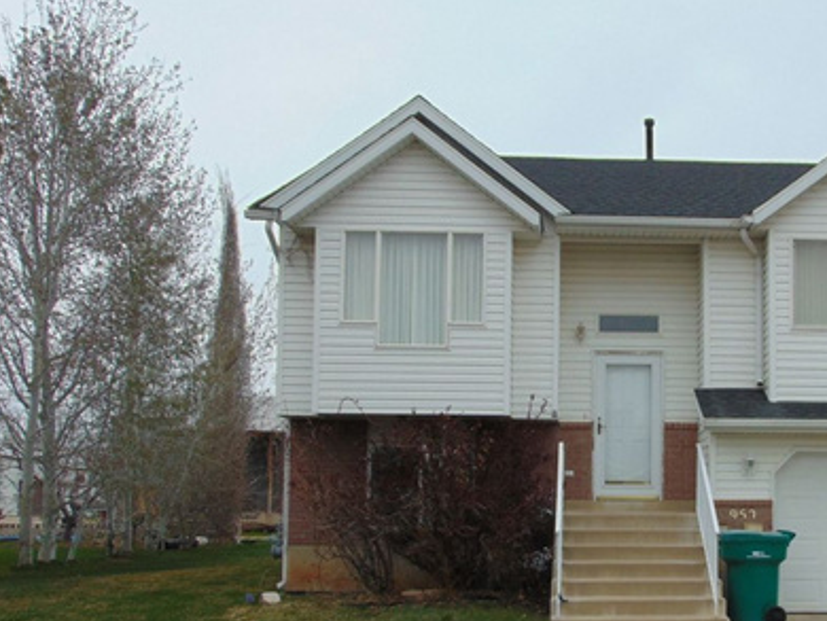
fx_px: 980
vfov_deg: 34.5
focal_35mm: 41
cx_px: 643
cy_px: 454
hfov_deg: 43.9
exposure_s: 1/250
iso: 80
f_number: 7.7
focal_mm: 4.5
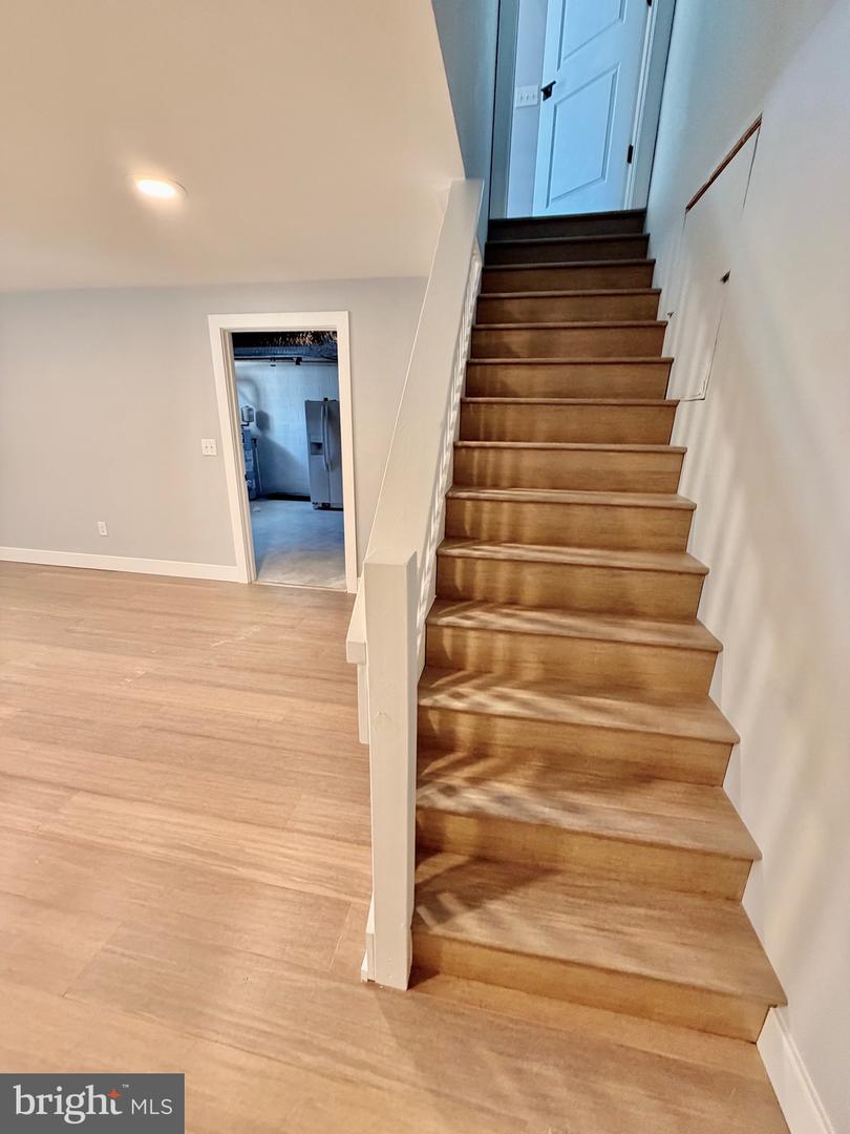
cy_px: 567
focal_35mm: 14
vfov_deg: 102.1
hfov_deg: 85.7
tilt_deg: -17.8
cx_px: 425
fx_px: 458
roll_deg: -1.1
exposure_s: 1/60
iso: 320
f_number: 2.2
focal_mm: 2.22
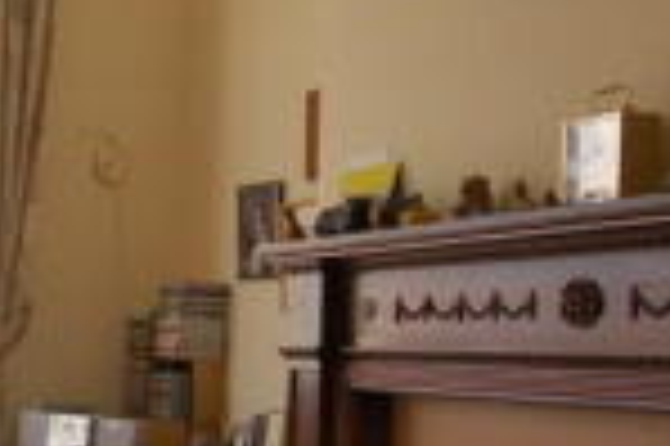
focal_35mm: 66
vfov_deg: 20.6
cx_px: -405
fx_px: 1227
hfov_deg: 23.0
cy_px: 241
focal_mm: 10
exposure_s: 1/200
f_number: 7.1
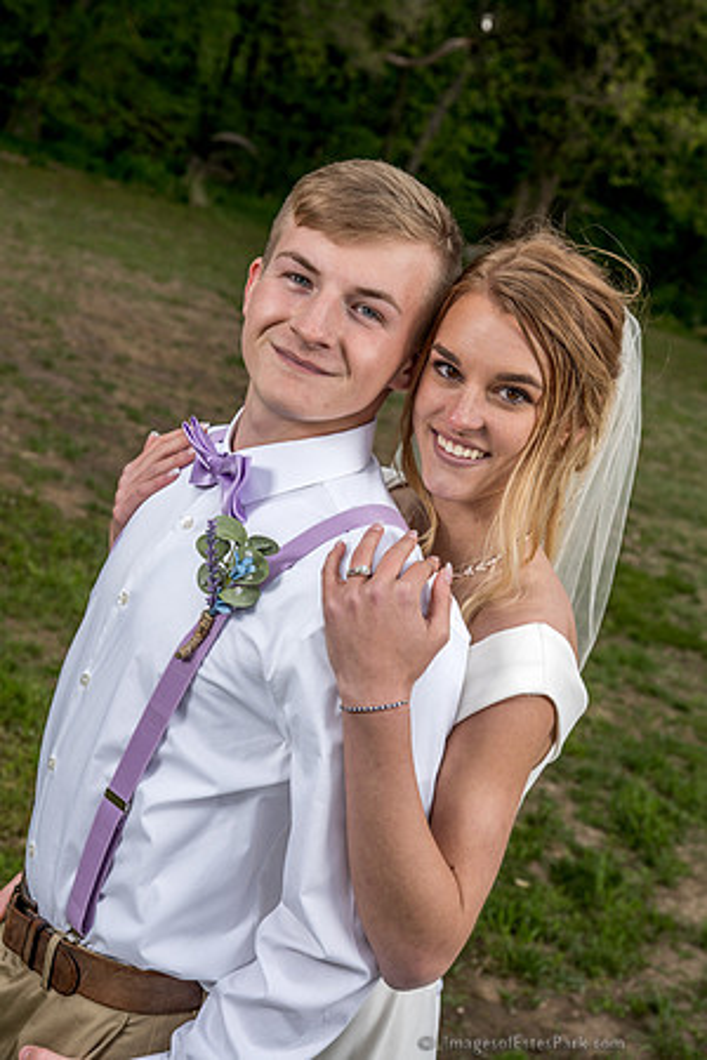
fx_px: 1473
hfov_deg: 27.0
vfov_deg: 39.6
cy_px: 530
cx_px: 354
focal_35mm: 50
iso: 100
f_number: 6.3
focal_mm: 50
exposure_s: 1/160
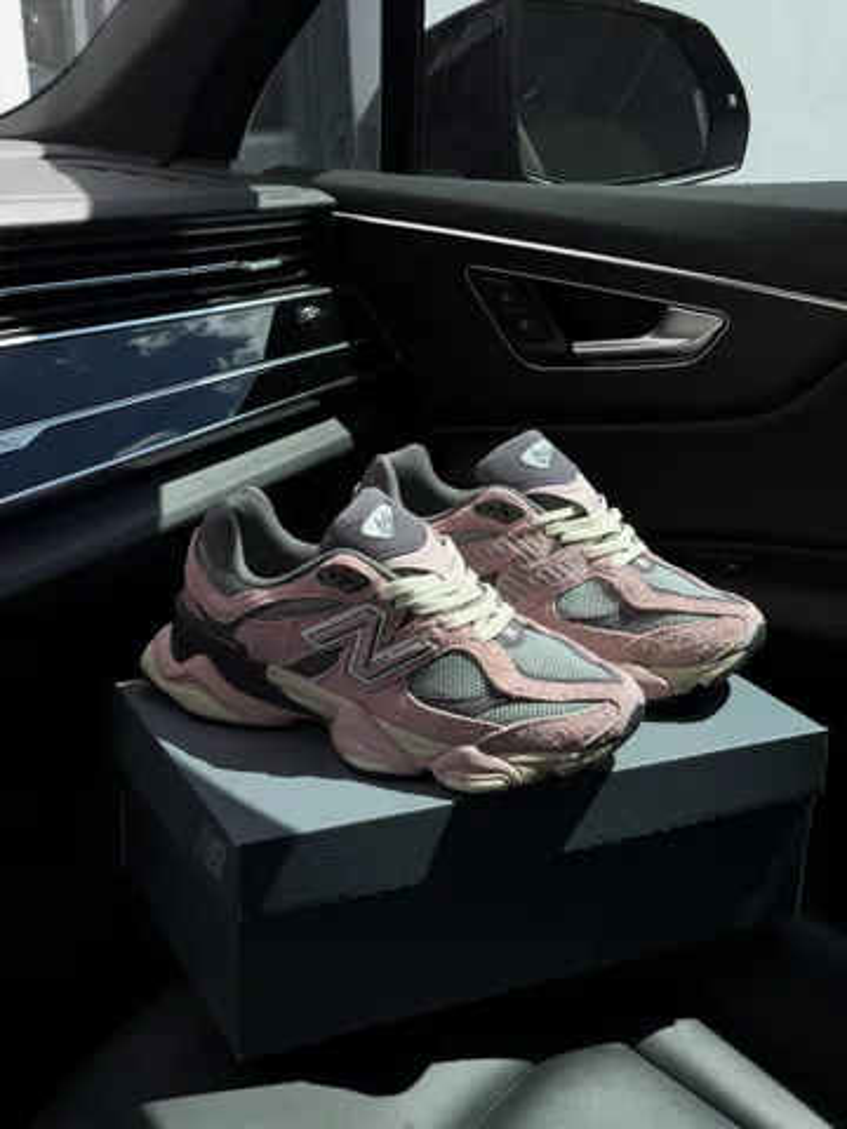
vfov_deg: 39.7
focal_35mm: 48
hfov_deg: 30.3
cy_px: 564
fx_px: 1566
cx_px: 424
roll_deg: +2.4
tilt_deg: -16.8
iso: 64
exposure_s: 1/3226
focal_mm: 6.76
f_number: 1.78
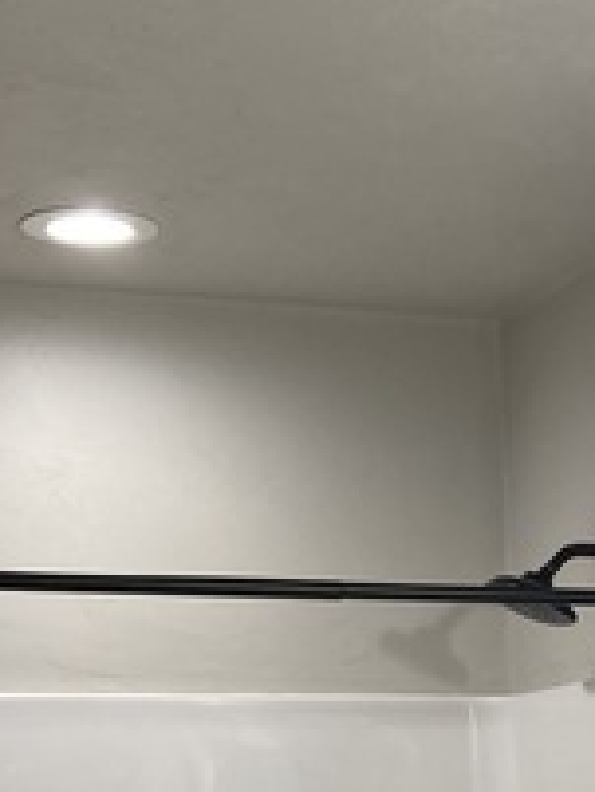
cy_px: 1003
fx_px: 2129
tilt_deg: -3.1
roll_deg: +1.1
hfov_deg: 15.6
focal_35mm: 93
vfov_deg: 19.6
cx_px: 623
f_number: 1.8
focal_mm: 3.99
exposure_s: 1/60
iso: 50
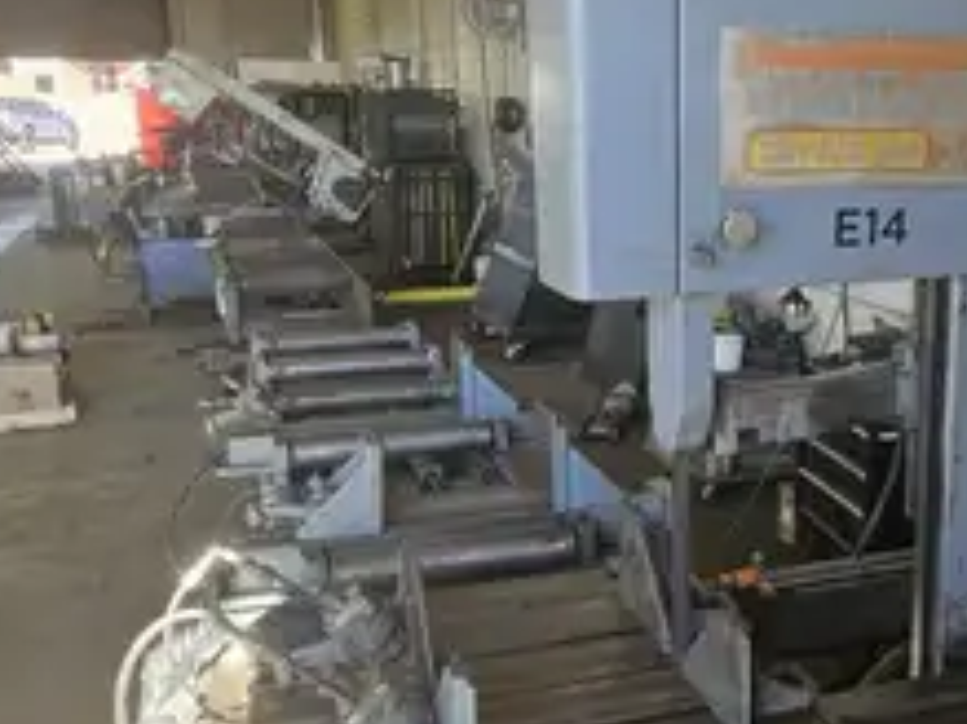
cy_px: 371
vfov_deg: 34.3
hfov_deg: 43.6
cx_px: 706
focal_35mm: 42
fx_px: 1173
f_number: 1.8
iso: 50
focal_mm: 5.4
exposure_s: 1/180
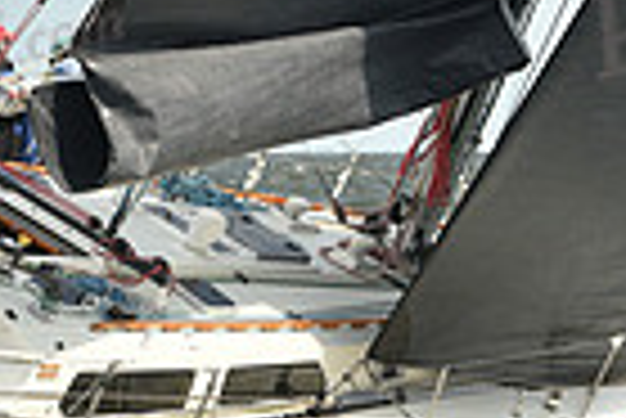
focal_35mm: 417
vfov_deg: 3.3
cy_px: 258
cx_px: 360
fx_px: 7259
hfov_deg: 4.9
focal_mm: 100
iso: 250
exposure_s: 1/800
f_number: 8
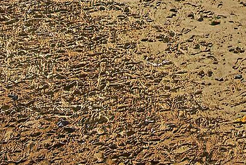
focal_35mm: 111
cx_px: 554
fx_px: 760
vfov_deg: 9.9
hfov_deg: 14.0
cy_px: -300
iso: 100
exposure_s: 1/50
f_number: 13
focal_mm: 12
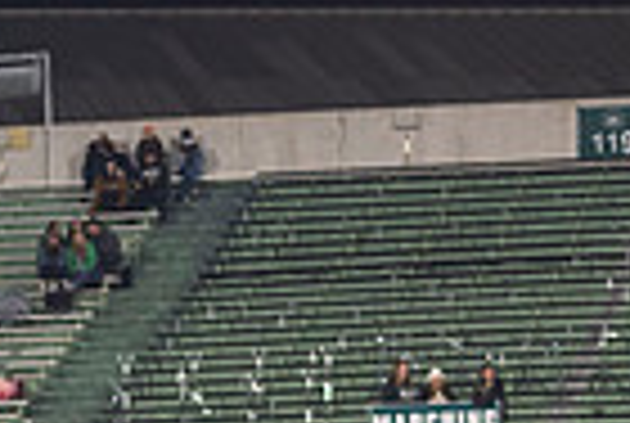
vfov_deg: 4.2
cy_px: 824
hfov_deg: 6.4
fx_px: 5647
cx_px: 225
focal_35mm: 322
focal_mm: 78
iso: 1000
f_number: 2.8
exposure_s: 1/500
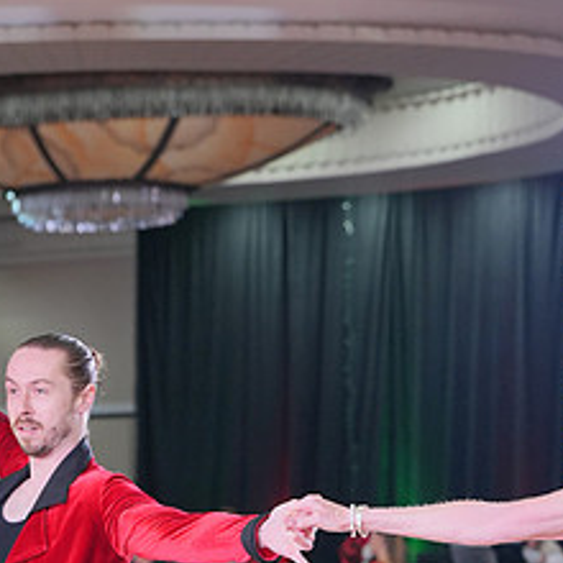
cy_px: 676
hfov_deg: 11.1
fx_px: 2889
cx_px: 339
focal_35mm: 157
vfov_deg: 10.9
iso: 1600
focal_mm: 70
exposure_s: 1/320
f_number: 4
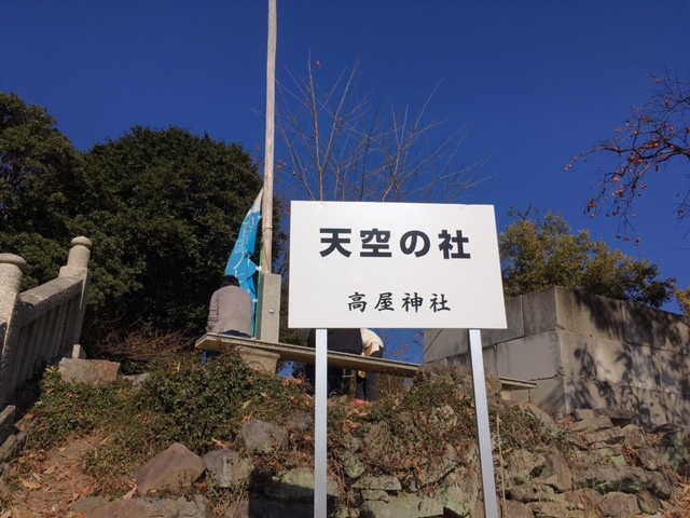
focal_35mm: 29
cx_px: 345
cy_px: 259
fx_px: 578
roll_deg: +0.2
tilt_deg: +20.6
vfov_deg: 48.2
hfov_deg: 61.7
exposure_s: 1/3663
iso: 25
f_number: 2.2
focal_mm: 4.15
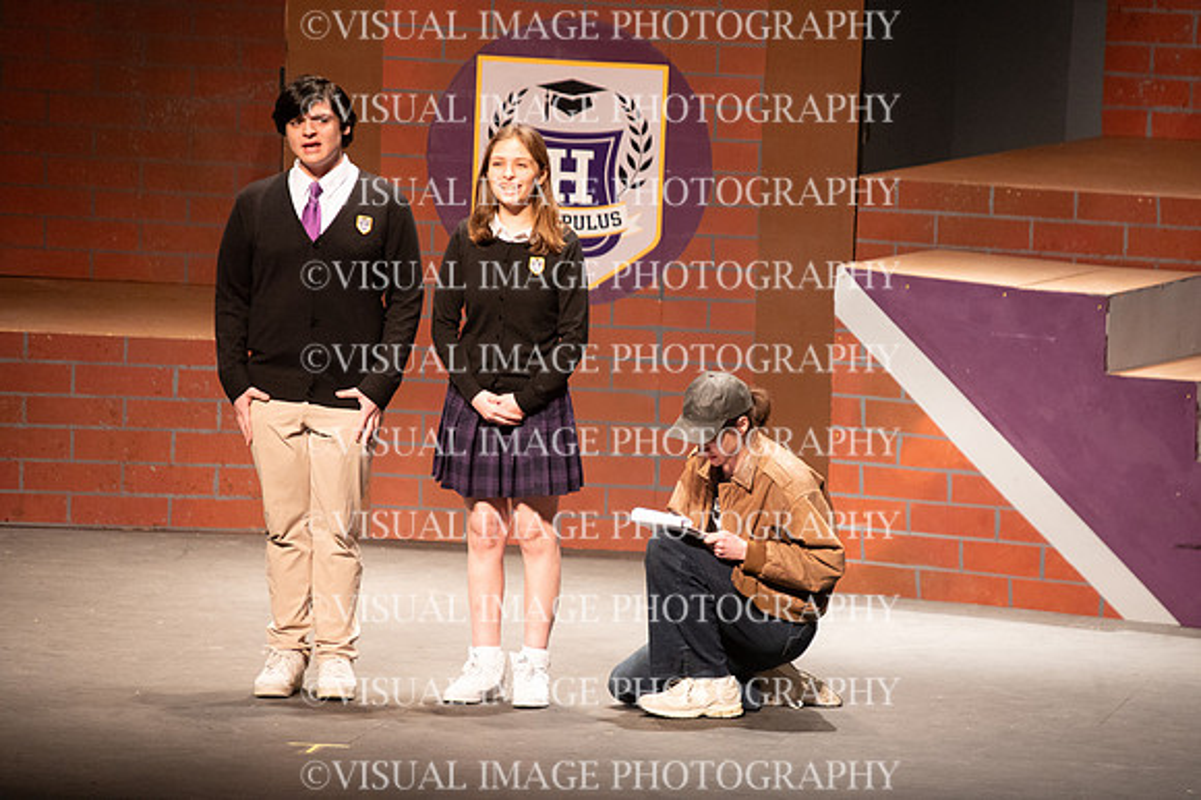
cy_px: 400
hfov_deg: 5.6
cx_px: 600
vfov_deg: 3.7
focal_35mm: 370
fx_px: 12336
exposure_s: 1/160
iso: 5600
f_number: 6.3
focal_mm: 370
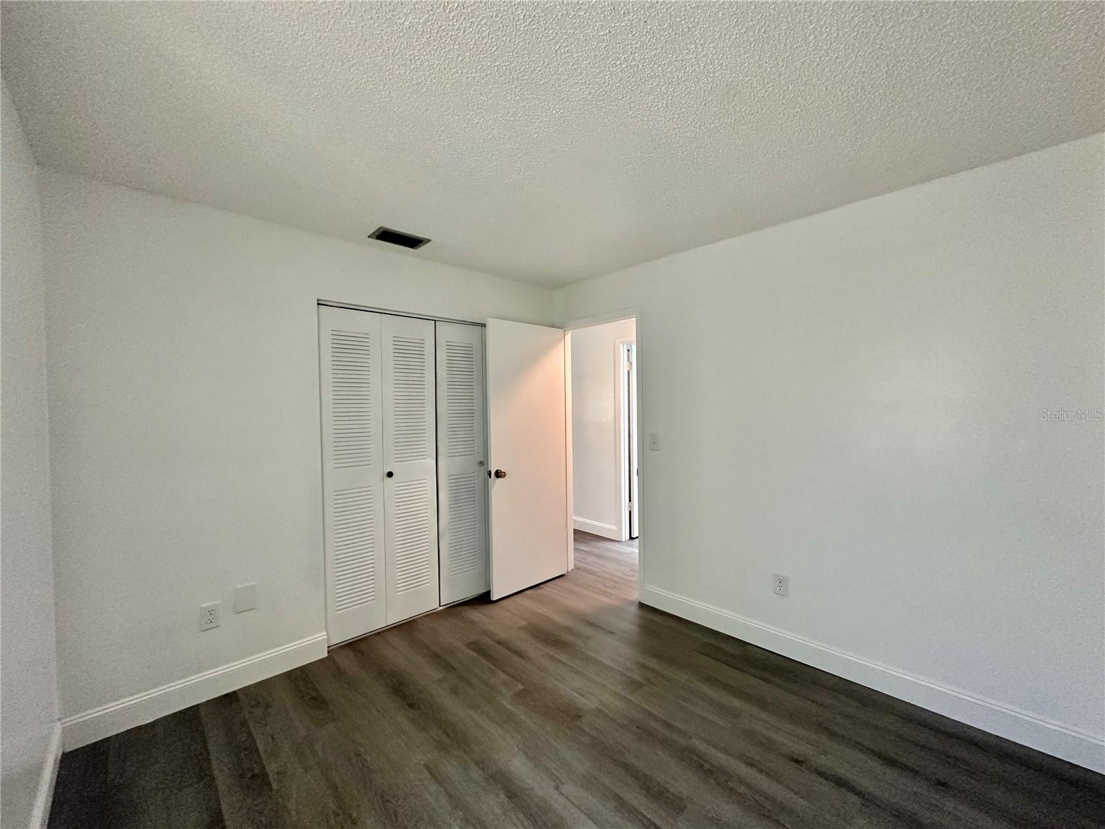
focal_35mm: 14
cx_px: 552
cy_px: 414
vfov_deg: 85.7
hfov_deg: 102.1
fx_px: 447
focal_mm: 2.22
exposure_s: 1/97
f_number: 2.2
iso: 320
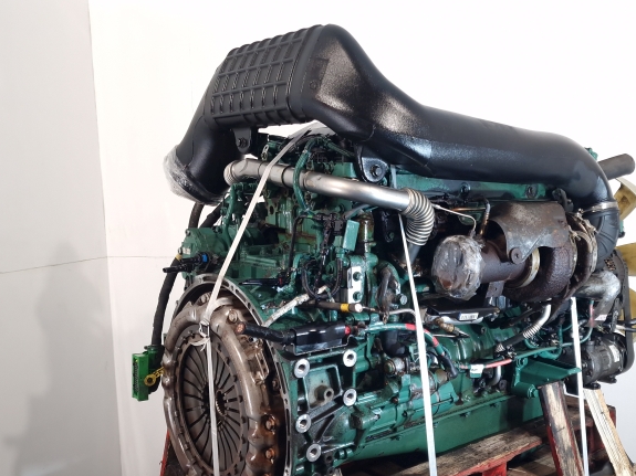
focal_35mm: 32
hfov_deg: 56.0
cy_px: 299
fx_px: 588
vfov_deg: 43.8
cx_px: 404
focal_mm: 6.4
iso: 100
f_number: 1.8
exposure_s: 1/50
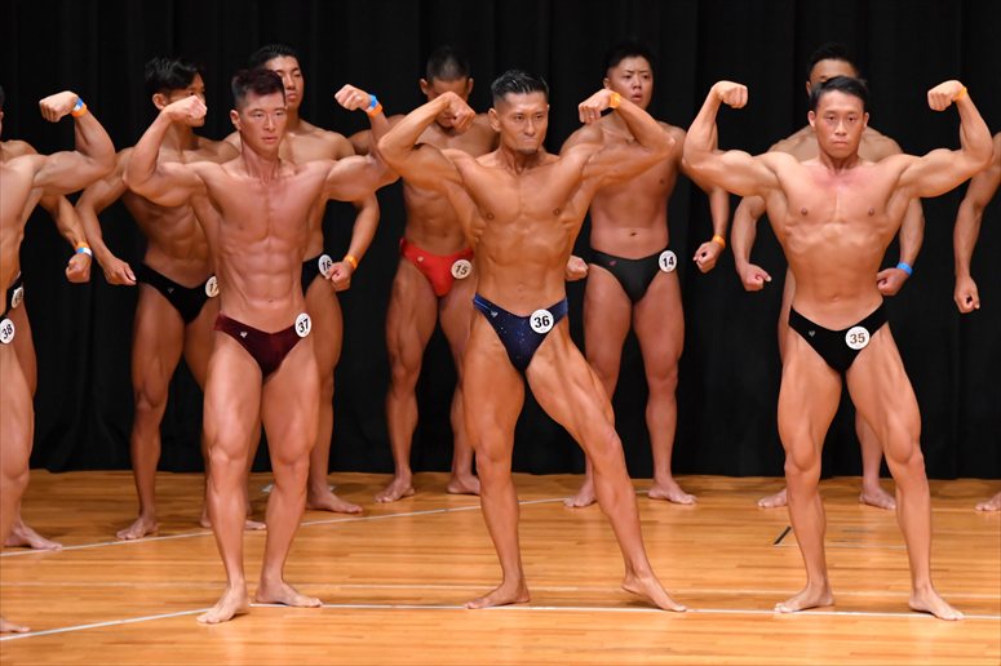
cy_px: 333
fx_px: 7504
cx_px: 500
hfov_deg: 7.6
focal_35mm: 270
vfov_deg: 5.1
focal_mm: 180
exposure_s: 1/400
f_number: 5.6
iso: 5000
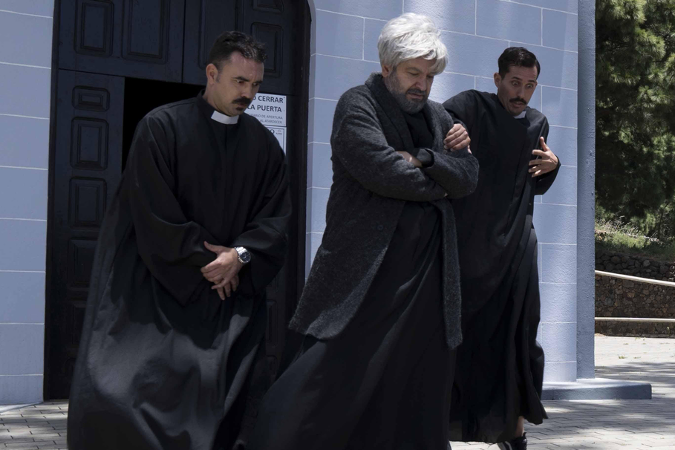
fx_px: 1031
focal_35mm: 55
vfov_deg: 24.6
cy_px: 273
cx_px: 631
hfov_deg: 33.9
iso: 160
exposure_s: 1/125
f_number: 10
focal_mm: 25
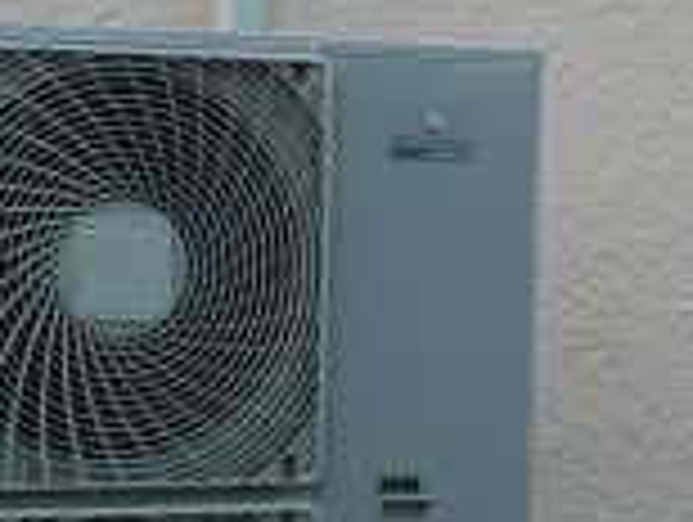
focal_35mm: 117
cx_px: 266
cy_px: 180
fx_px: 2337
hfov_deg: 16.8
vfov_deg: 12.7
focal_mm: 25
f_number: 5.6
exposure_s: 1/125
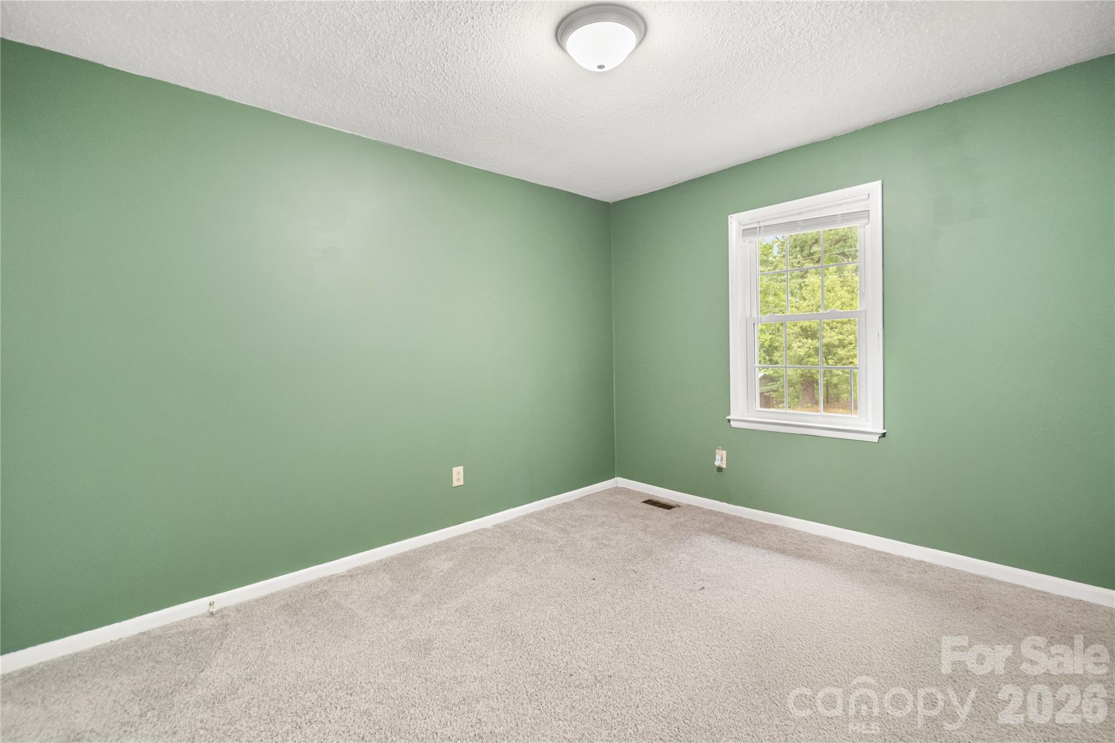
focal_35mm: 15
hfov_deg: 100.4
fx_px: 465
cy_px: 372
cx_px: 558
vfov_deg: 77.3
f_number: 4.5
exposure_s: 1/30
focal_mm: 10
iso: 1600
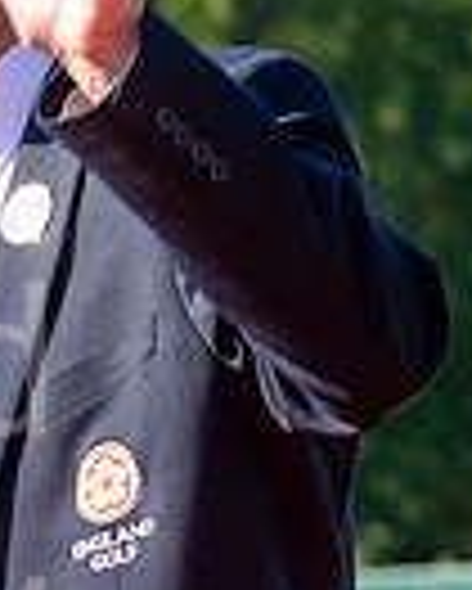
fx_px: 8686
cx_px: -526
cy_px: 403
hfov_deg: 3.1
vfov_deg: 3.9
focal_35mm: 498
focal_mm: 120
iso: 200
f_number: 8
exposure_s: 1/200
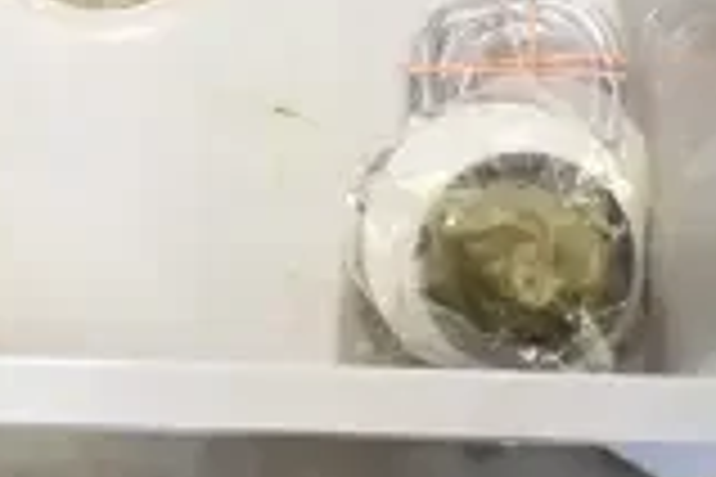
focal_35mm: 115
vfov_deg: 11.5
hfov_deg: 17.6
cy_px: -191
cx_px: 90
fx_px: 2287
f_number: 3.5
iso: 1400
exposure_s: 1/30
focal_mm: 20
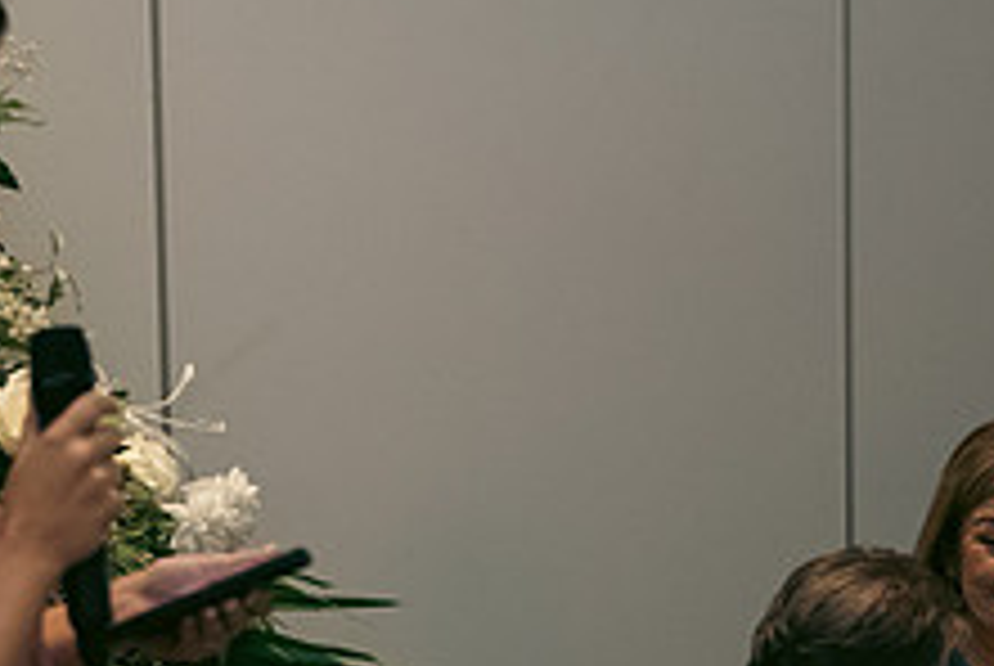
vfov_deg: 9.0
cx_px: 819
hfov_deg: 13.4
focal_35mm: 152
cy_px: 619
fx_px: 4202
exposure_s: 1/160
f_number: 3.5
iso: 2000
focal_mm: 58
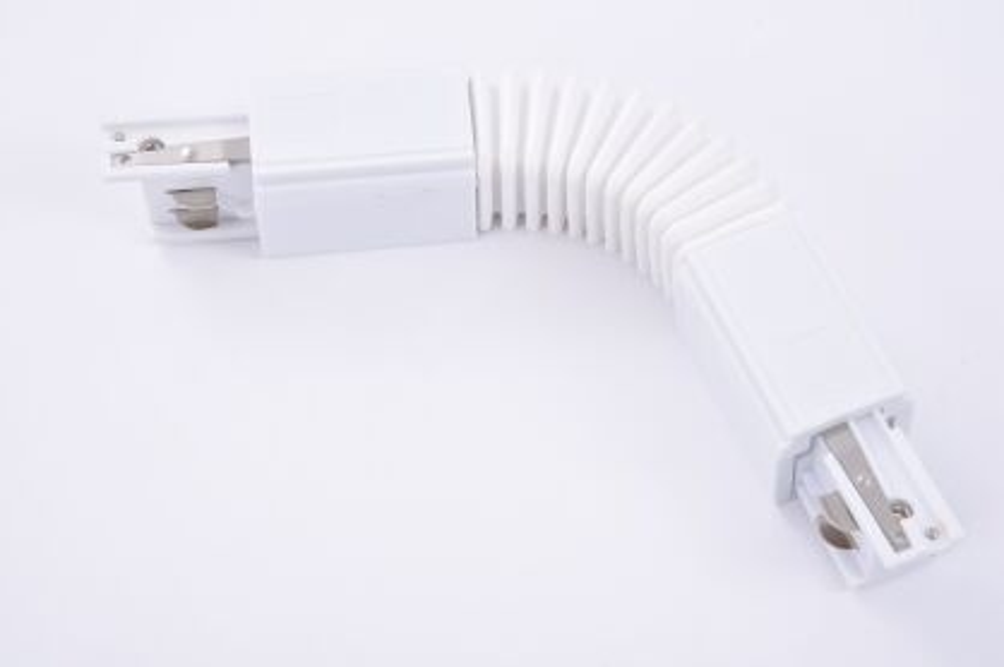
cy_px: 334
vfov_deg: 11.4
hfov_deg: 17.1
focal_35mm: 120
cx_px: 502
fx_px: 3344
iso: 100
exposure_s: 1/125
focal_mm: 120
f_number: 14
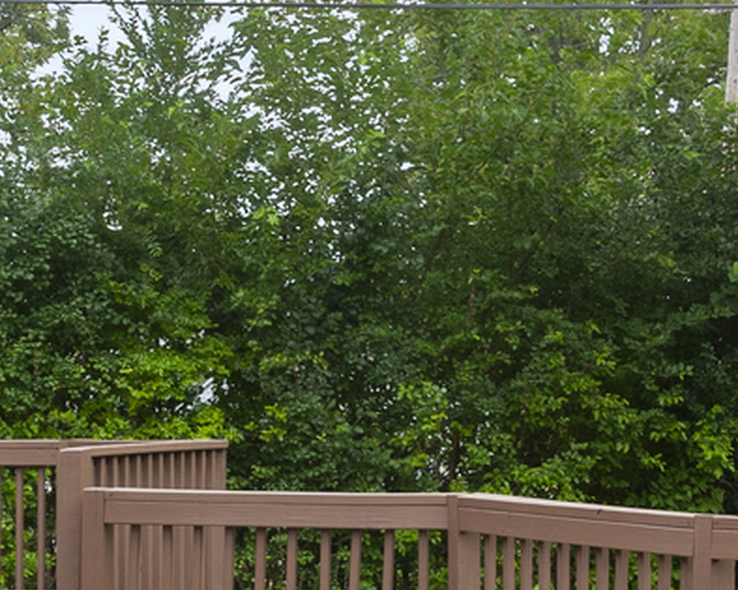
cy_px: 330
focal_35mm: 112
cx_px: 392
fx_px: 2446
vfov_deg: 13.8
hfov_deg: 17.2
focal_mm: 29
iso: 400
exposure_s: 1/200
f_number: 8
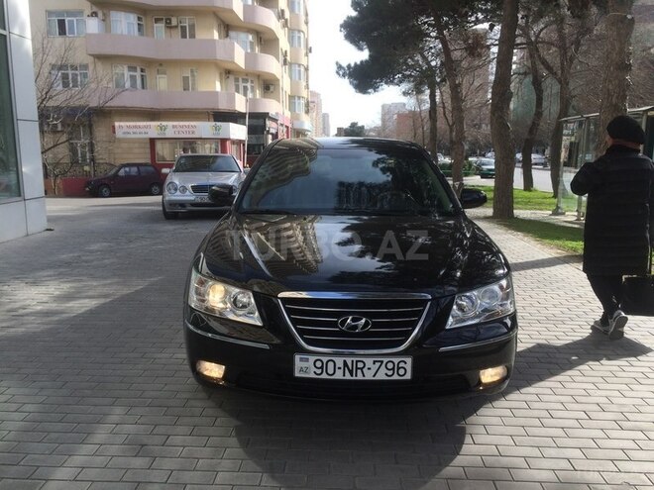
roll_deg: +0.6
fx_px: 548
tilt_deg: -10.0
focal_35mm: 29
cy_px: 245
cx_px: 327
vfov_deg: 48.2
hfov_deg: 61.7
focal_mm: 4.15
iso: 32
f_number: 2.2
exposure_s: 1/774
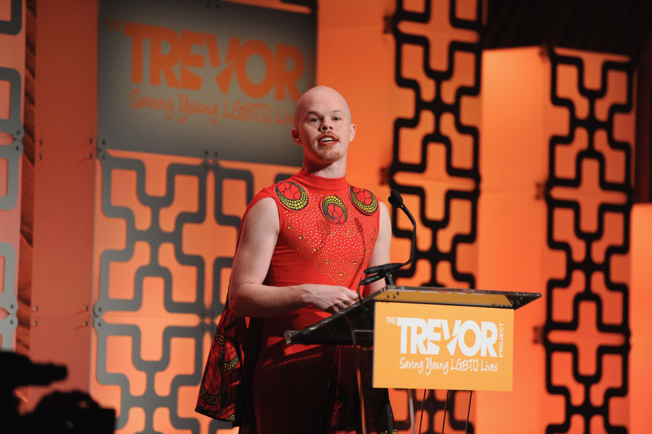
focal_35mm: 200
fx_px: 3619
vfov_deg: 6.9
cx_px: 326
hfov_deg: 10.3
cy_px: 217
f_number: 3.2
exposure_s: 1/320
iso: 3200
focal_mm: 200
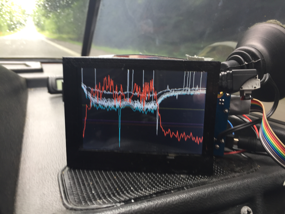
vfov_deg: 48.2
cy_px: 107
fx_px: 239
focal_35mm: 29
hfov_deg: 61.7
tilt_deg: -17.5
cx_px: 142
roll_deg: -4.5
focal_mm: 4.15
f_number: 2.2
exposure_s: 1/50
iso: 40
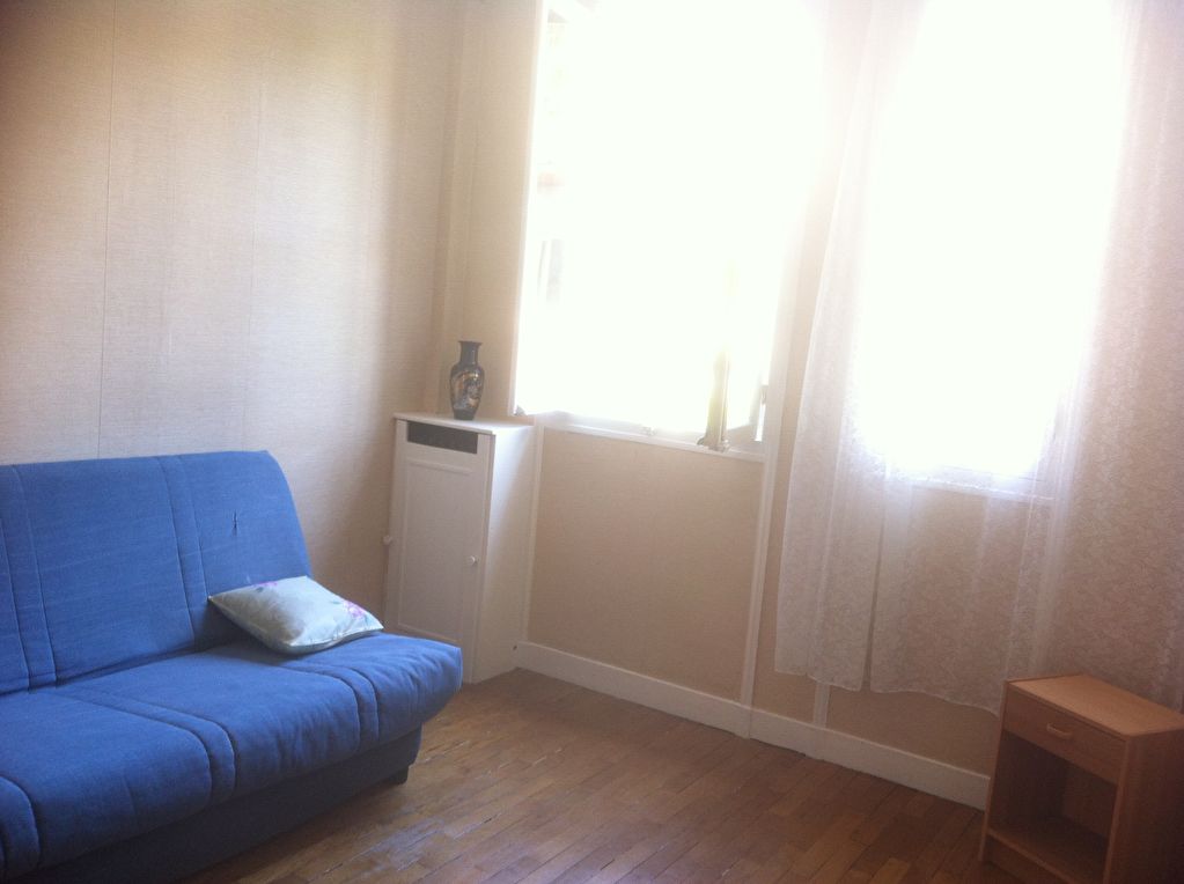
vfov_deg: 40.6
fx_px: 1195
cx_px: 592
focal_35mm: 35
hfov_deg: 52.7
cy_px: 442
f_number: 2.8
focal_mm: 3.85
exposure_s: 1/17
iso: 80
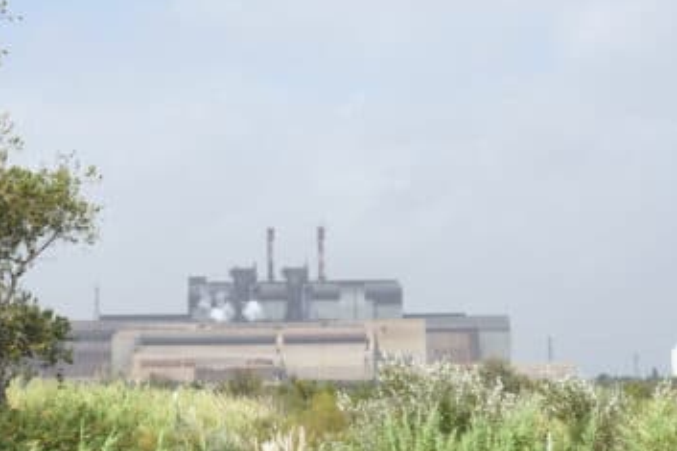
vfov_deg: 11.5
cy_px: 211
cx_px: 280
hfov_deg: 17.2
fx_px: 2237
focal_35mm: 119
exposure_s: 1/250
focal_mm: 70
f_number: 7.1
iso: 100
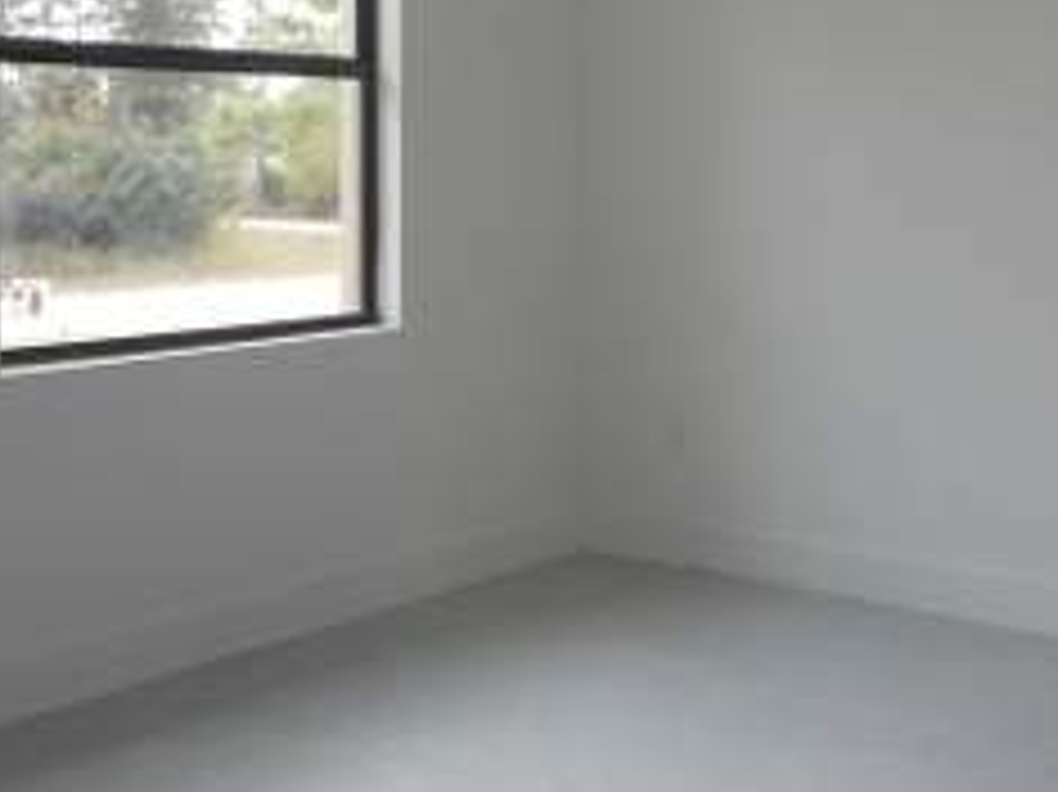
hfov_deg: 37.2
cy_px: 212
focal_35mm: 51
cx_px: 684
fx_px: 1558
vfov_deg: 28.2
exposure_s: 1/40
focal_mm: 4.5
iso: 80
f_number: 3.7
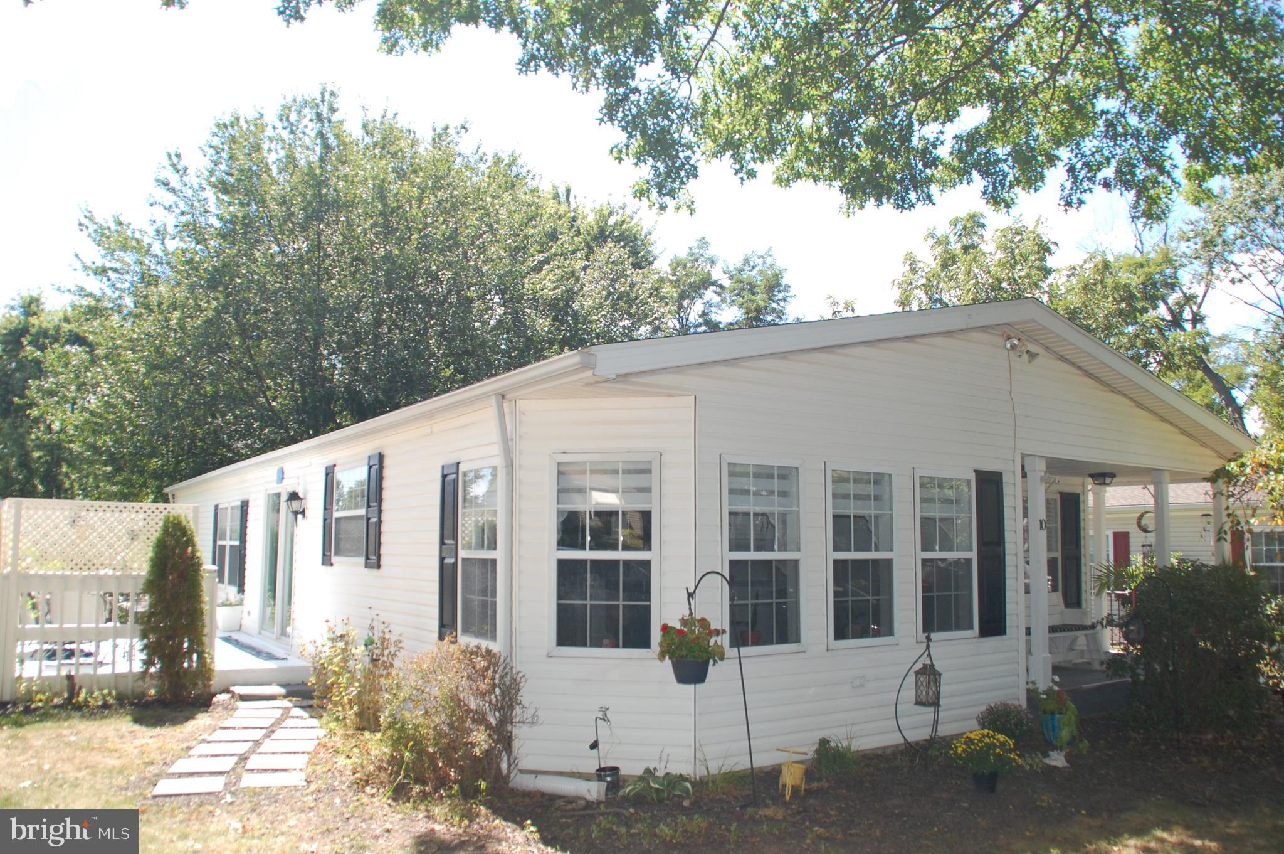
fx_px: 962
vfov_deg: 47.8
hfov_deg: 67.4
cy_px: 427
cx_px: 642
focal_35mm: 27
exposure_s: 1/500
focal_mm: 18
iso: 400
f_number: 5.6
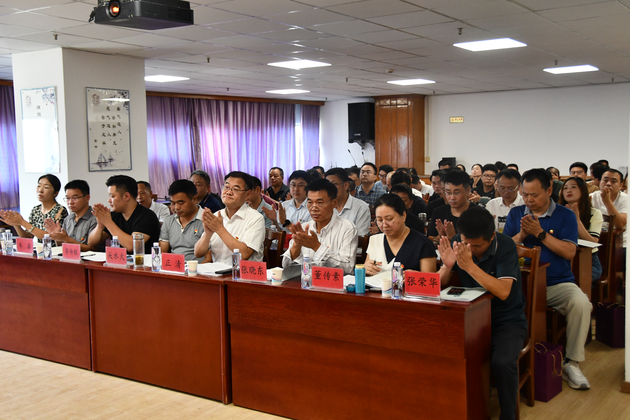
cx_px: 315
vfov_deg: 33.4
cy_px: 210
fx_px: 700
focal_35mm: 40
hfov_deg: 48.5
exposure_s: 1/125
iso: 1800
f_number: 4
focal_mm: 27
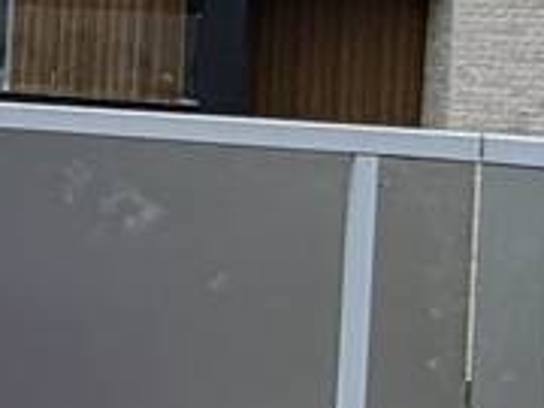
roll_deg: -3.3
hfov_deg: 8.7
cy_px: -42
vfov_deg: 13.0
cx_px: -1523
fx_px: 1760
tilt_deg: +0.2
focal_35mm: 112
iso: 32
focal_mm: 2.22
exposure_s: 1/770
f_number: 2.2
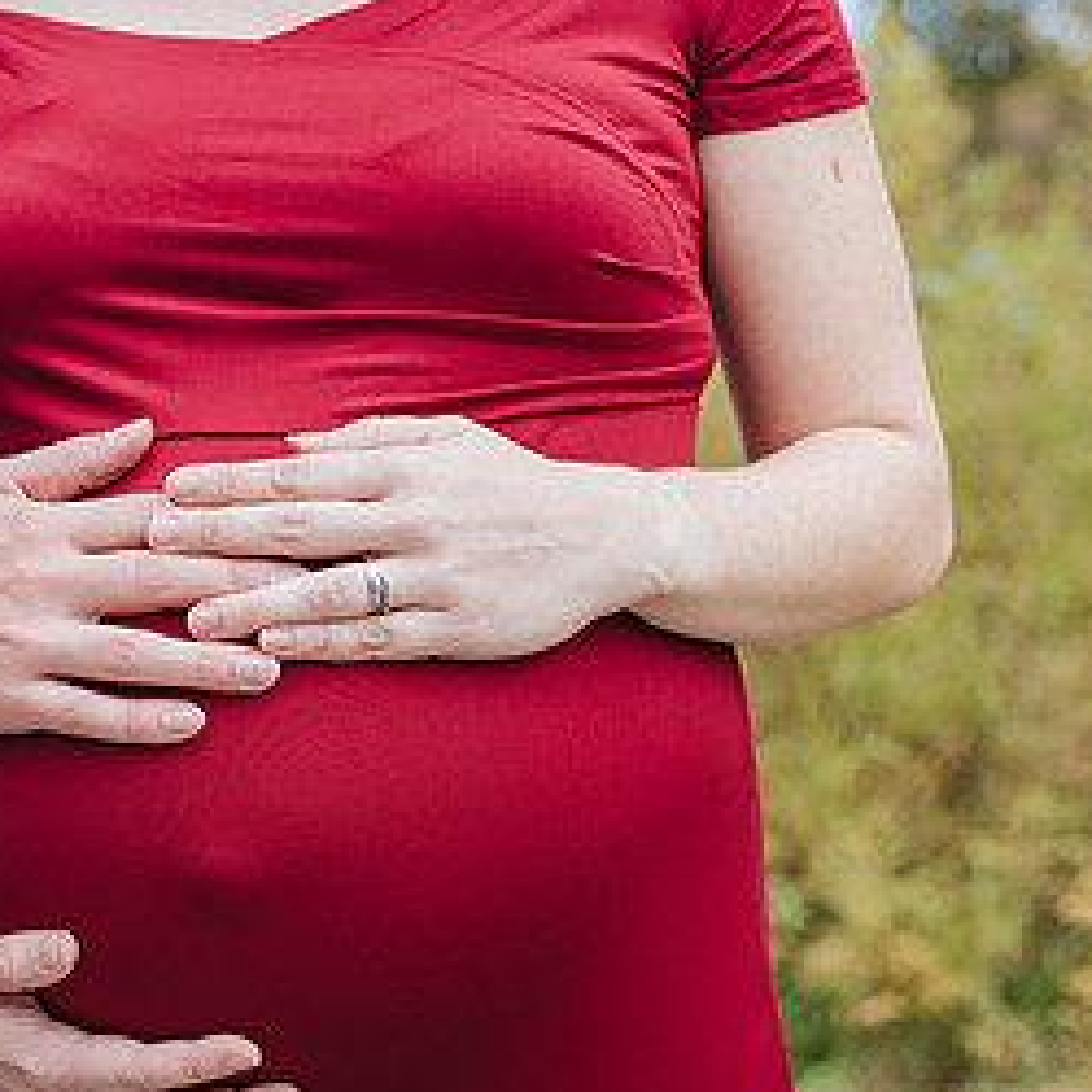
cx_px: 159
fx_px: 2820
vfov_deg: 21.9
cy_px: 605
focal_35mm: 79
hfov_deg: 21.5
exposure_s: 1/640
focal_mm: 35
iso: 220
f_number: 3.2
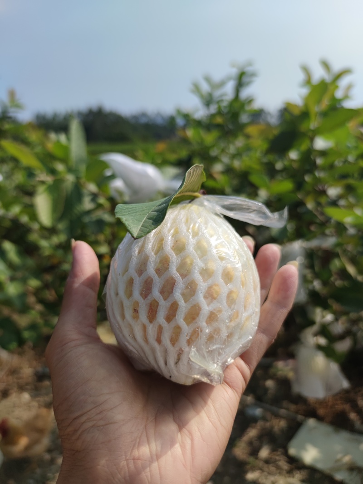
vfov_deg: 71.6
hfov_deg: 56.8
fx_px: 336
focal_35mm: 24
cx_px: 182
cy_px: 242
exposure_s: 1/3897
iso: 50
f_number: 1.69
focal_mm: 6.72
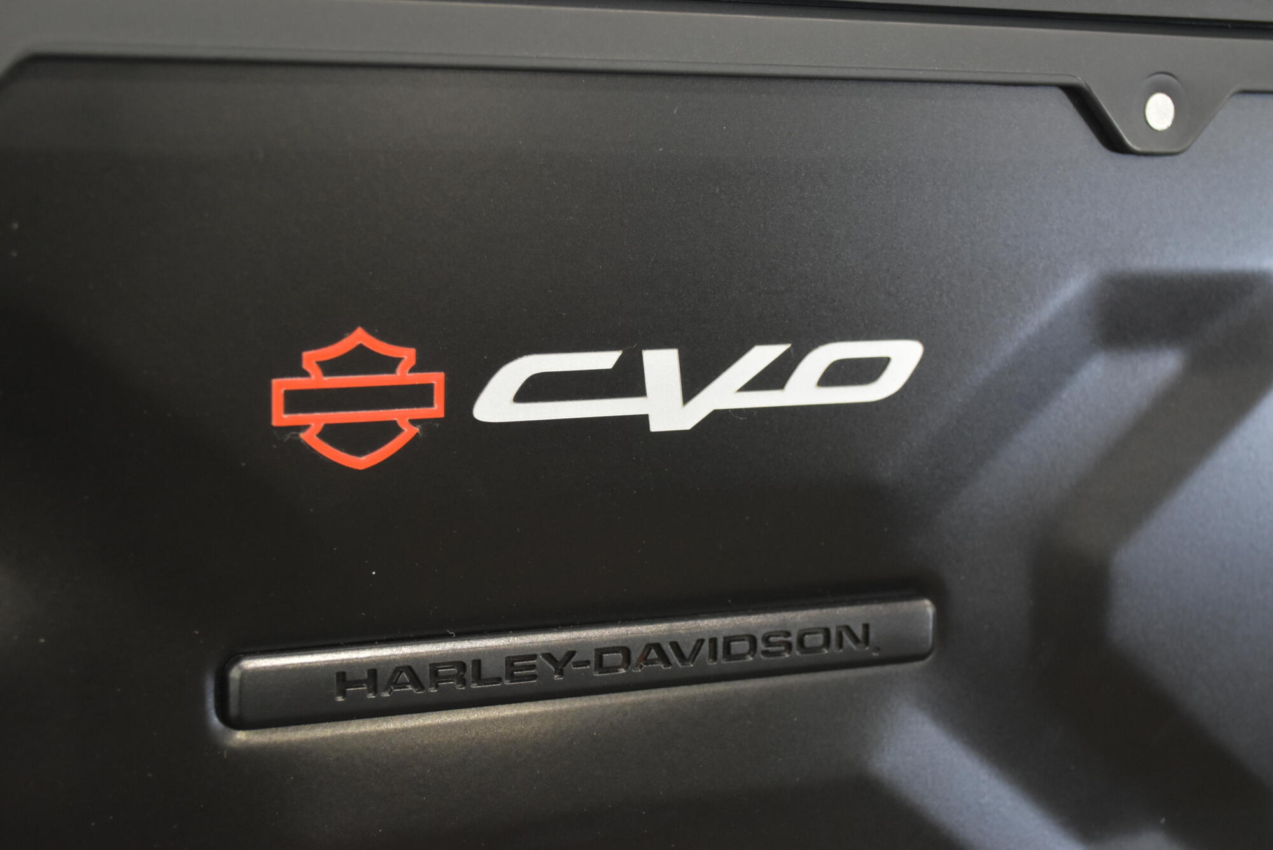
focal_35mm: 57
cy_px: 425
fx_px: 2016
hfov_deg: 35.0
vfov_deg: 23.8
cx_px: 636
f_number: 5
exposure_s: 1/25
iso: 1600
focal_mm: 38
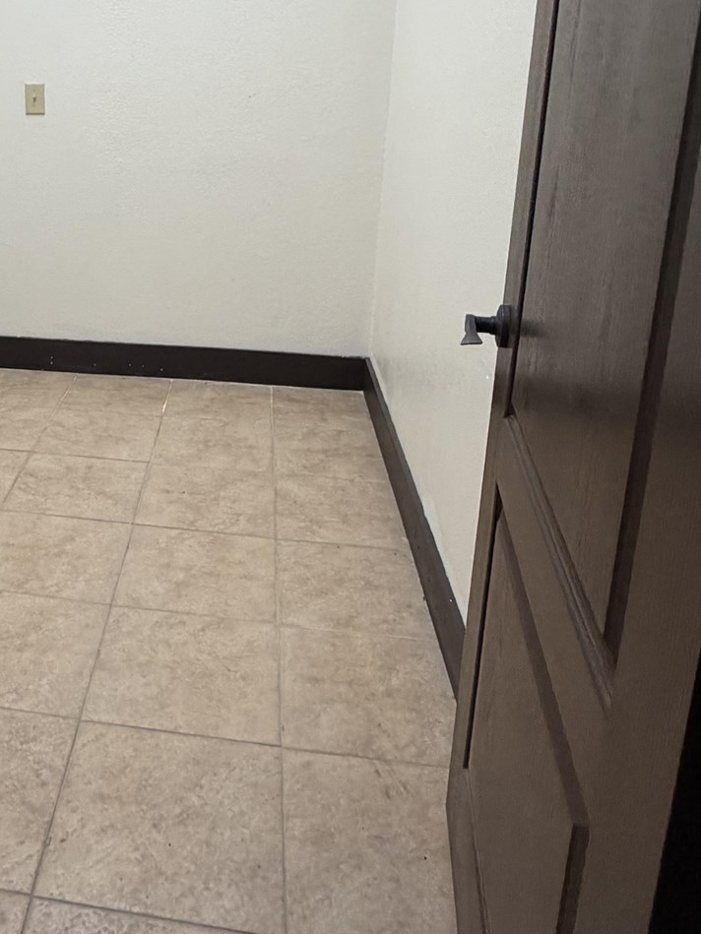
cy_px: 279
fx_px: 918
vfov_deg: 52.4
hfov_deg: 39.2
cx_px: 87
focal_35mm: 34
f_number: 2.2
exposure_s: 1/120
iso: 250
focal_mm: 2.22
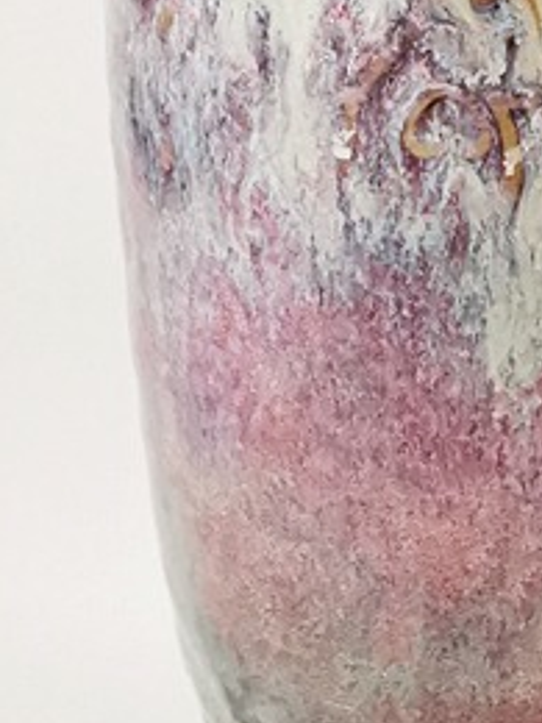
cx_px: 539
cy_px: 86
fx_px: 1733
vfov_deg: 23.0
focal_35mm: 83
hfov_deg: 17.4
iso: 200
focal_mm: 2.26
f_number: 2.2
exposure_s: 1/33.3
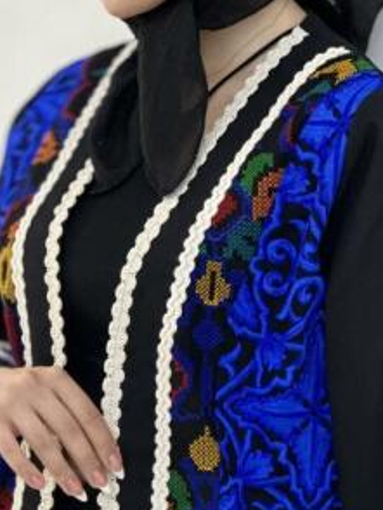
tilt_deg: -9.8
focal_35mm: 157
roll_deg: +1.0
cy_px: 493
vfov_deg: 12.4
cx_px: 194
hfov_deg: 9.5
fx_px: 2313
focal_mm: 9
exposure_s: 1/109
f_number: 2.8
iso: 250
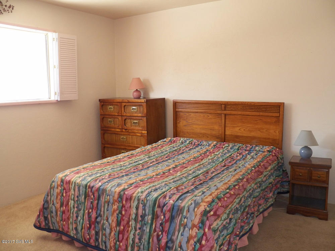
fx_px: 300
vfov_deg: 45.4
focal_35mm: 31
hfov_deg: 58.4
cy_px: 126
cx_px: 168
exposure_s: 1/30
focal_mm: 5.5
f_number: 2.8
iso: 125
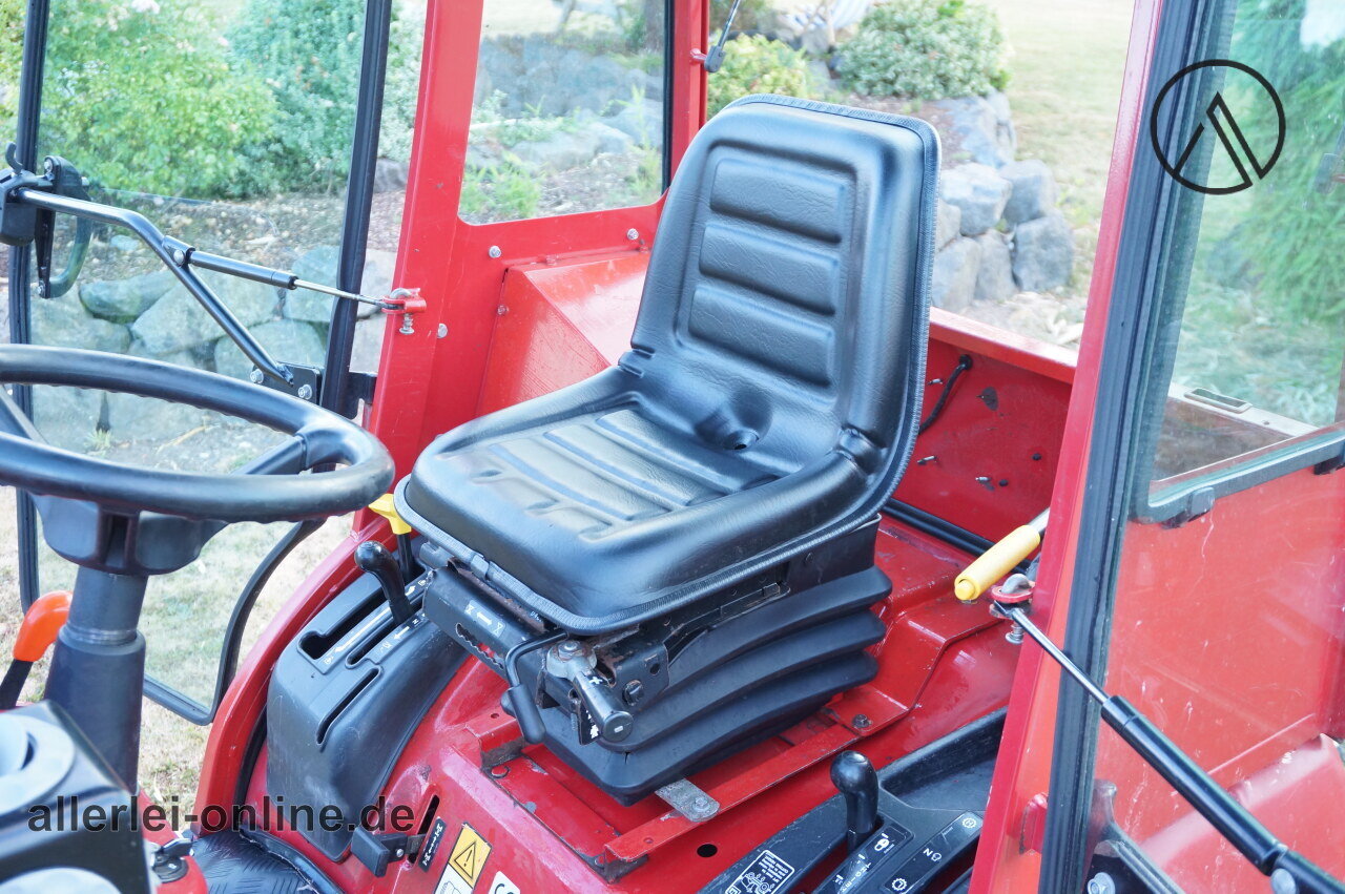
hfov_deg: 49.6
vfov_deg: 34.1
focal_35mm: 39
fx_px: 1456
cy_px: 447
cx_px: 672
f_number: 5
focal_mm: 26
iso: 800
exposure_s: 1/80
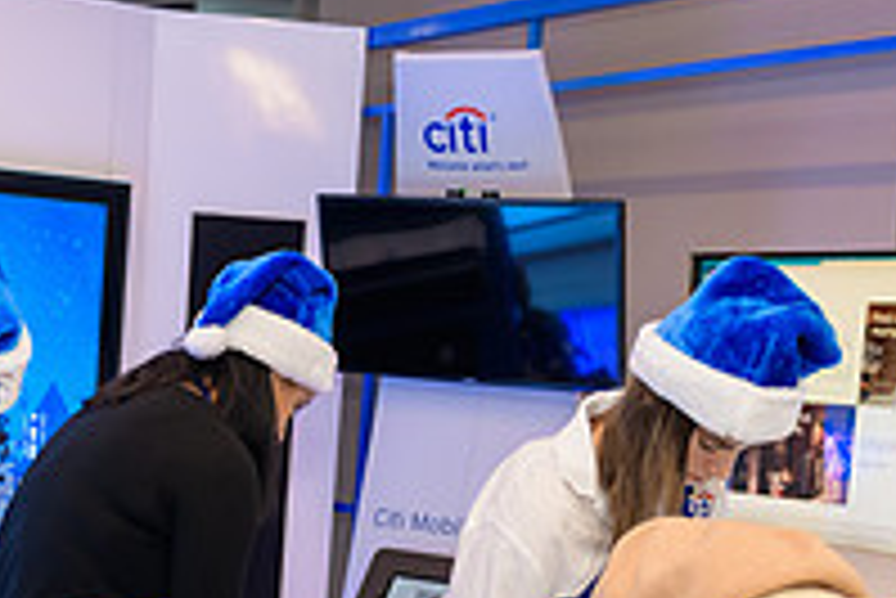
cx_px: 180
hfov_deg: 28.2
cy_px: 596
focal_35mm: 70
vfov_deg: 19.0
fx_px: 1743
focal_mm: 24
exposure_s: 1/125
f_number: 3.2
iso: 800
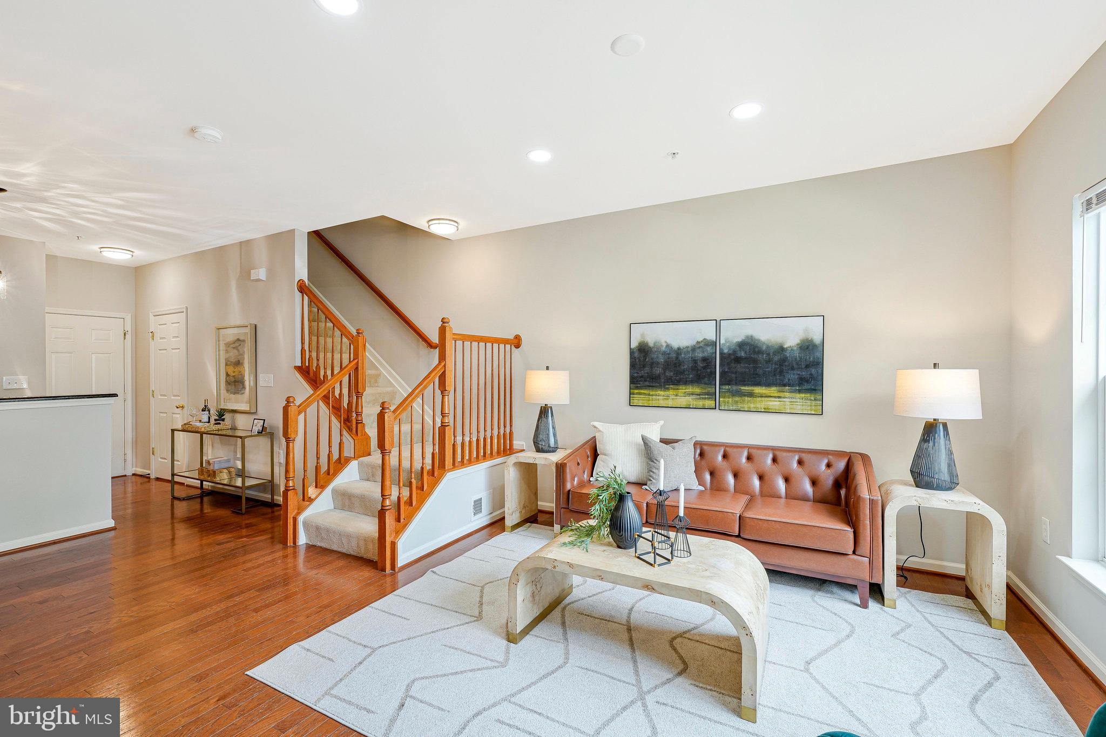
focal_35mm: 15
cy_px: 368
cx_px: 553
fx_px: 470
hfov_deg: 99.3
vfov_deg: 76.2
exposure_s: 1/20
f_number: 8
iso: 400
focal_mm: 15.3
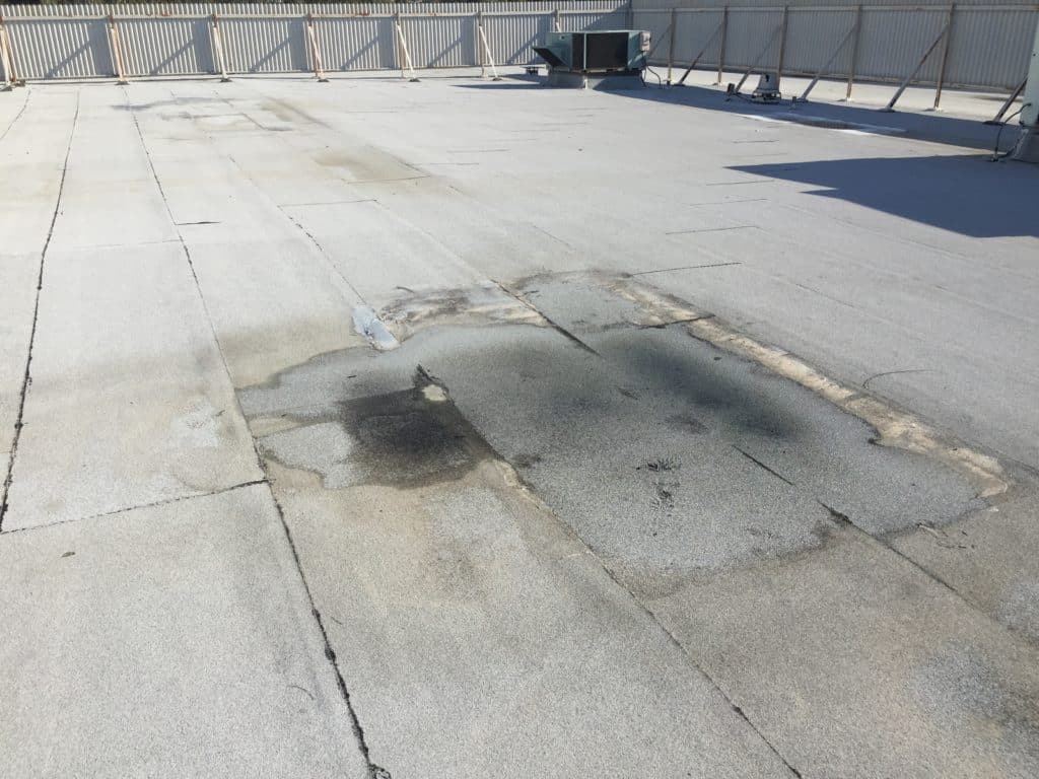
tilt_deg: -21.1
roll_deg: +1.0
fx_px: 870
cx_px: 520
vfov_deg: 48.2
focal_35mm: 29
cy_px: 390
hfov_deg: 61.7
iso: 32
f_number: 2.2
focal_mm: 4.15
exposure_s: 1/2083
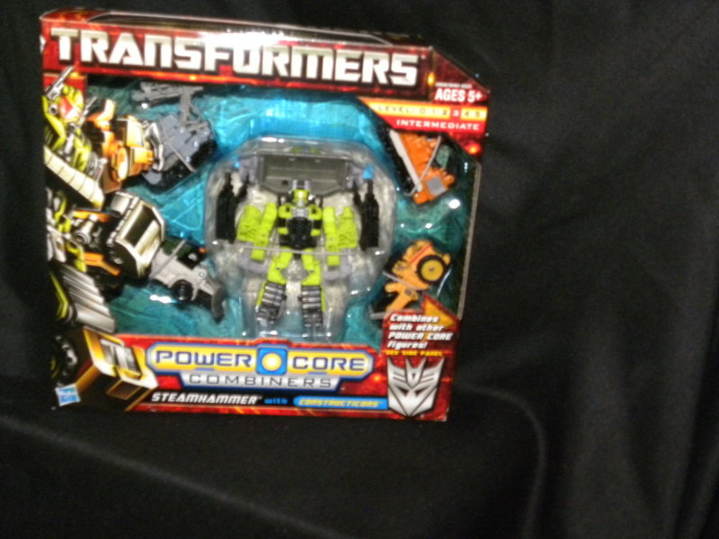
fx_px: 955
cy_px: 270
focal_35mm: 46
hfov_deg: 41.2
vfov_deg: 31.5
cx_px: 360
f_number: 3.2
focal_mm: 8.2
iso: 400
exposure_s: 1/30
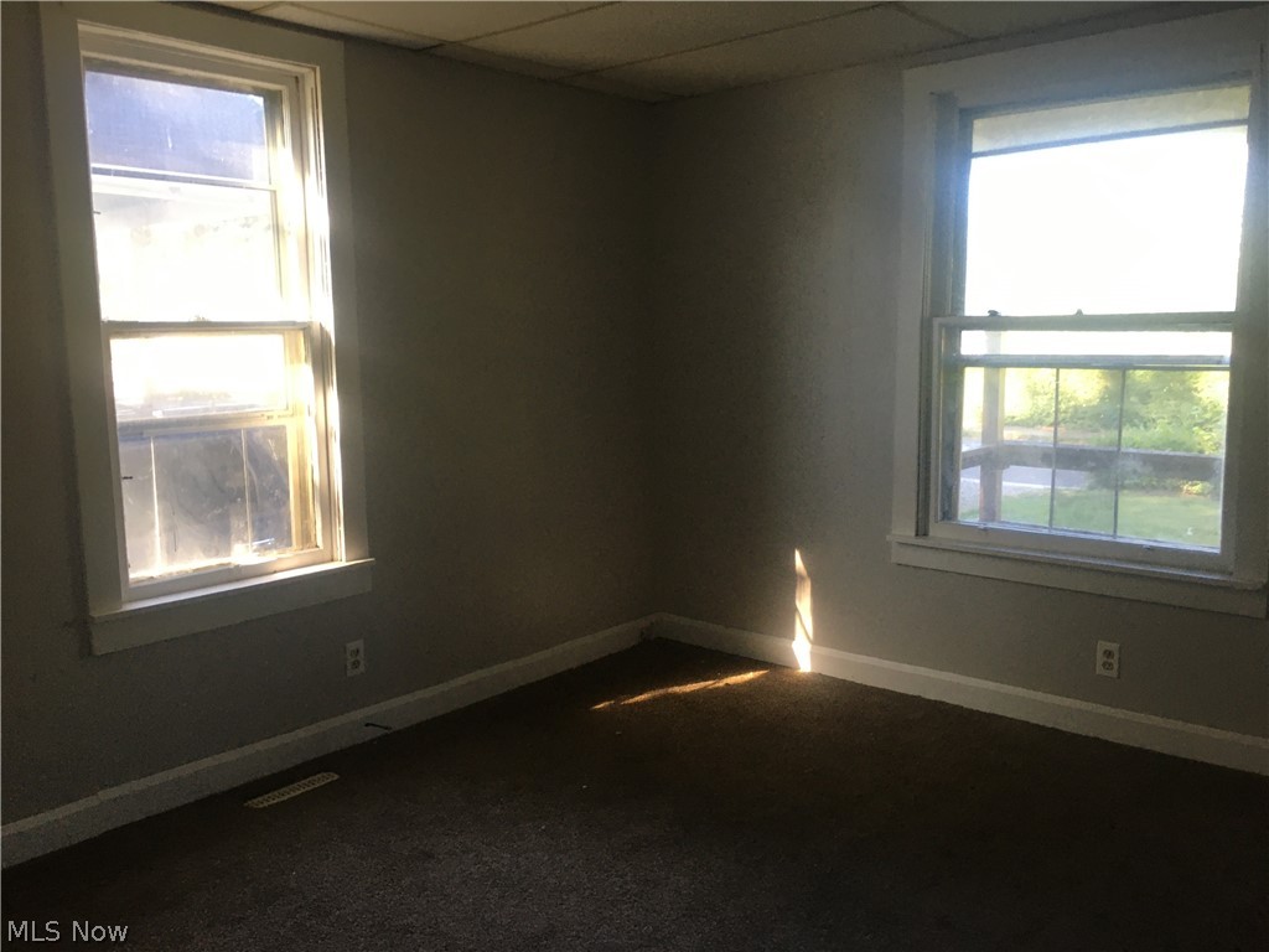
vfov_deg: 48.2
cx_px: 634
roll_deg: +0.5
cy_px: 476
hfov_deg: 61.7
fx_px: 1063
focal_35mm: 29
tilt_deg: -5.0
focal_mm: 4.15
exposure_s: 1/30
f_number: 2.2
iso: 40
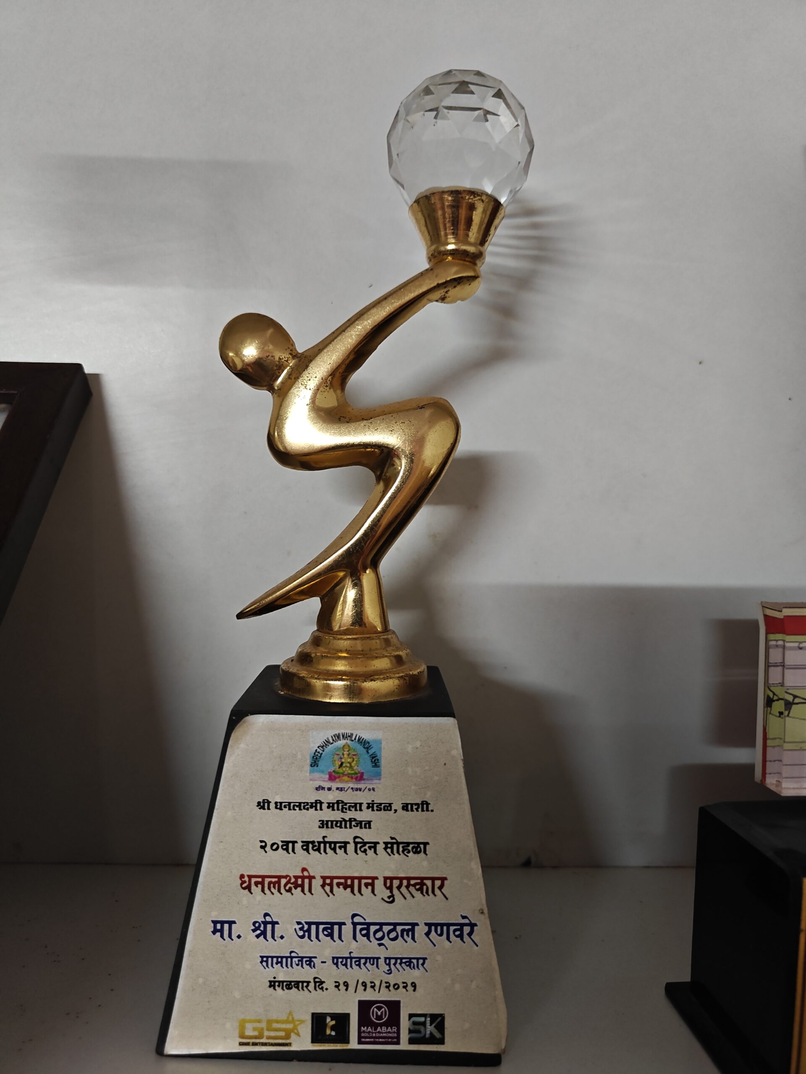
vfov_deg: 71.6
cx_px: 403
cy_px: 537
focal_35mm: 24
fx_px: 745
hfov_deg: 56.8
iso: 640
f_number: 1.8
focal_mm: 5.59
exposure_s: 1/33
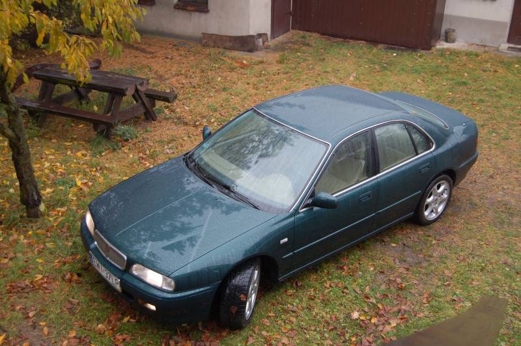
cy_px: 173
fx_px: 607
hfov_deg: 46.4
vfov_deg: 31.8
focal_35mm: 42
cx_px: 260
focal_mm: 28
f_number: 4.2
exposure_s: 1/60
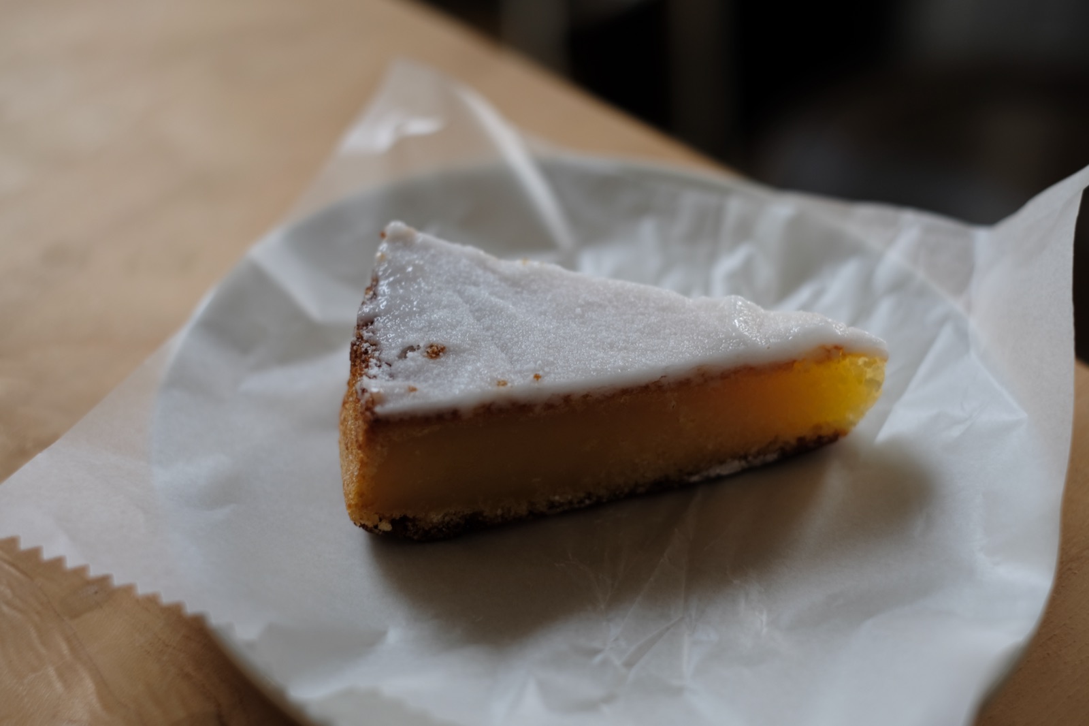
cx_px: 544
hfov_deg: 37.5
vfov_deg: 25.5
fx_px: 1603
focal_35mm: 53
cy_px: 363
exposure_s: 1/200
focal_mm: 35
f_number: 2.5
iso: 200
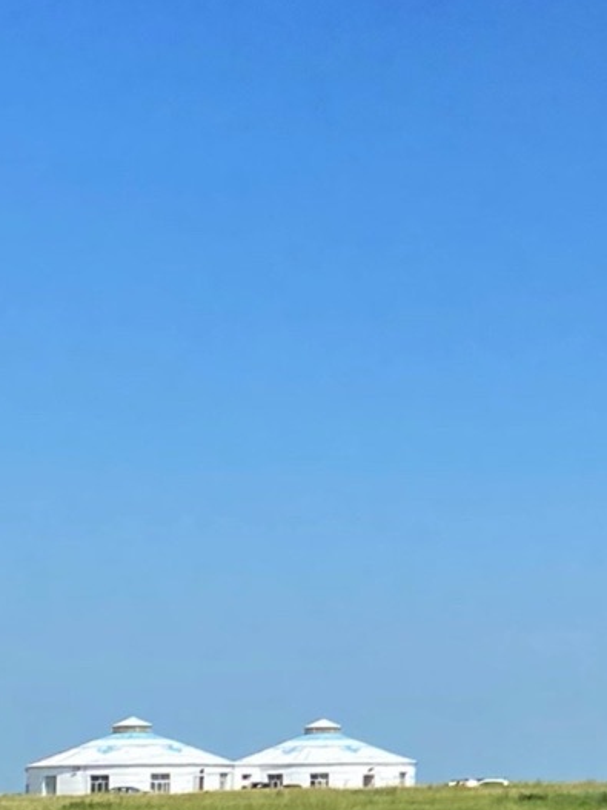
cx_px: 842
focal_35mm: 101
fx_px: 2362
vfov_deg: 19.4
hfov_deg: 13.9
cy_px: 510
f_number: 1.8
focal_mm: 4.25
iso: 32
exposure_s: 1/2183
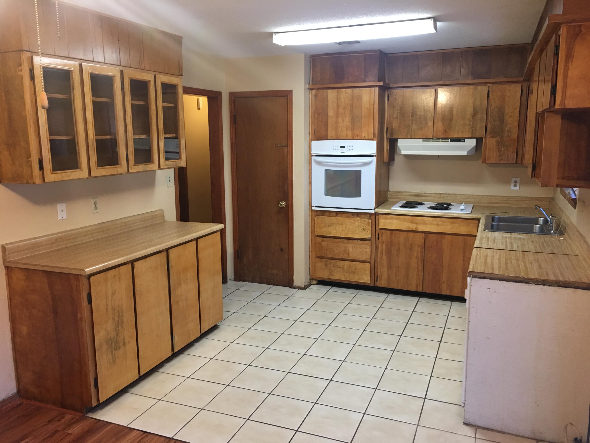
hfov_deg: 61.7
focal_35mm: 29
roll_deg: +0.5
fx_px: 494
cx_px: 295
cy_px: 222
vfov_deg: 48.2
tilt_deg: -7.5
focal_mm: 4.15
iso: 64
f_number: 2.2
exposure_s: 1/15
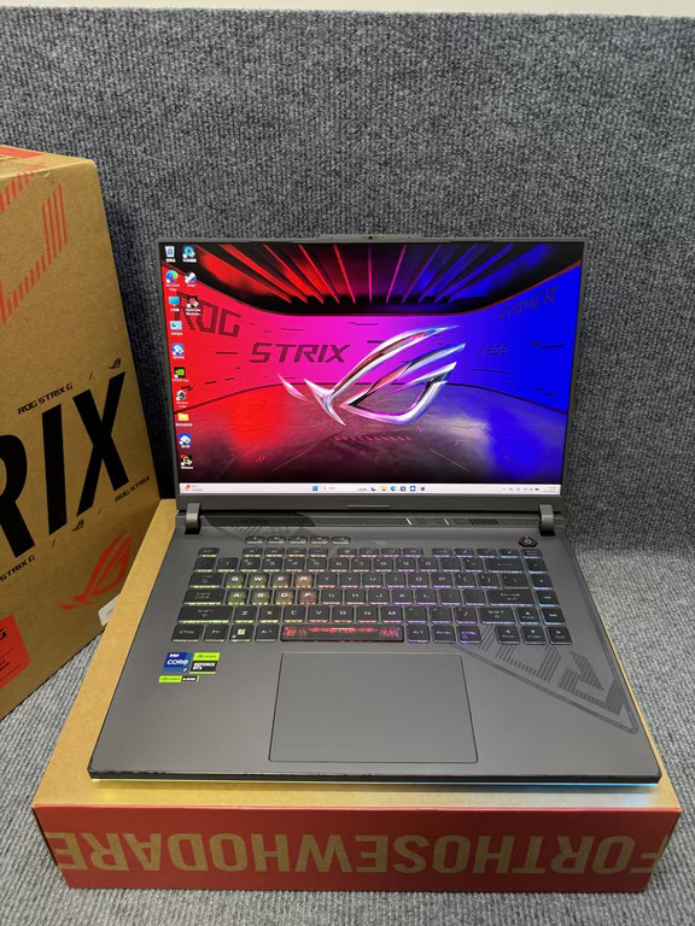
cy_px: 463
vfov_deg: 71.6
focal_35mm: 24
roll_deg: +1.1
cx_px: 348
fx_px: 642
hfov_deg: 56.8
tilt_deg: -31.3
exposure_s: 1/50
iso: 160
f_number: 1.78
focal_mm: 6.76
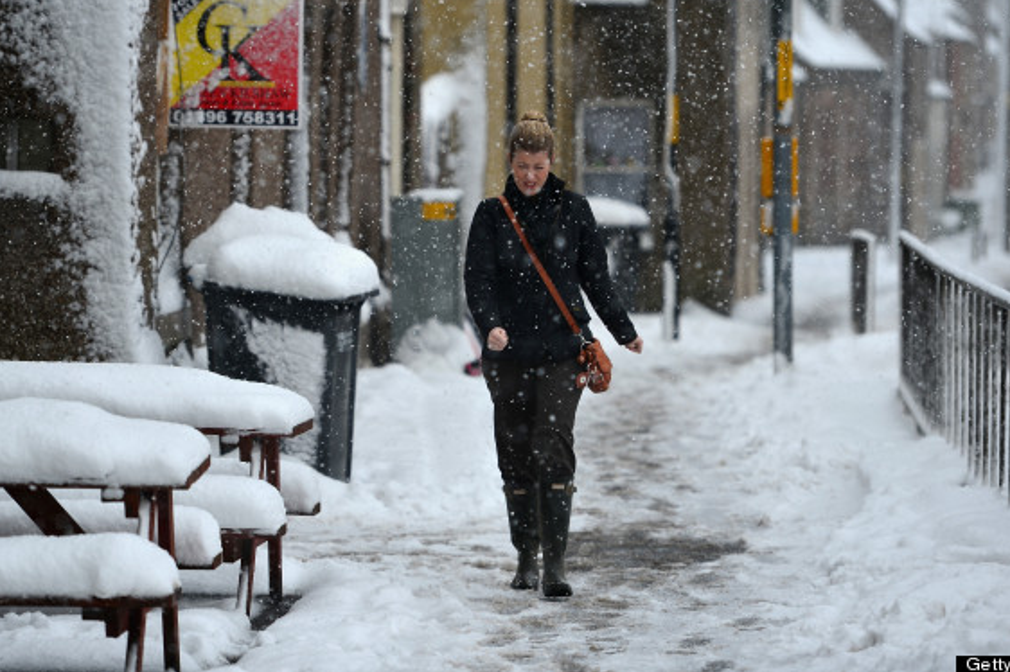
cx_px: 509
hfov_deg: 14.0
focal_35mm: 147
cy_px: 335
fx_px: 4122
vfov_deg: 9.3
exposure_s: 1/800
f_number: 2.8
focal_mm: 145
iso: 100
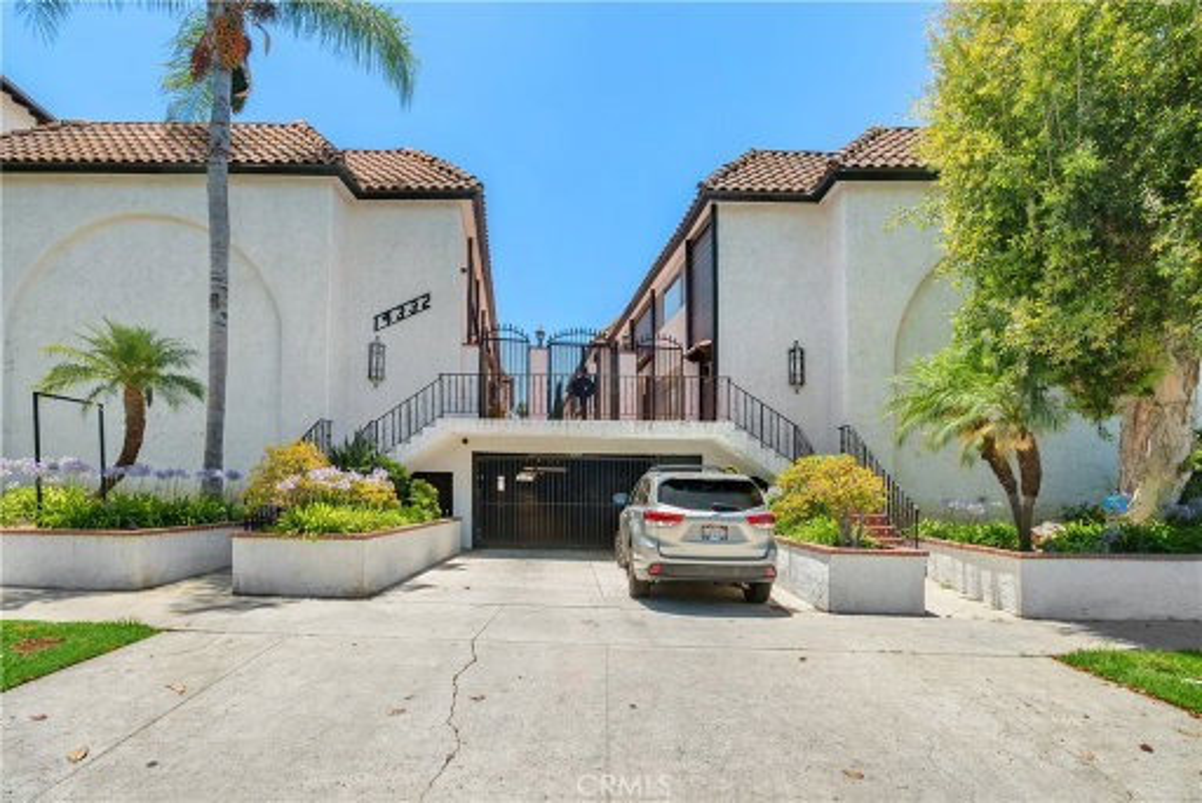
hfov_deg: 96.7
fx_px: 535
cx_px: 601
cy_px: 402
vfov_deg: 73.8
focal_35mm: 16
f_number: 10
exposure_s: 1/8
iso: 100
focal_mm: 16
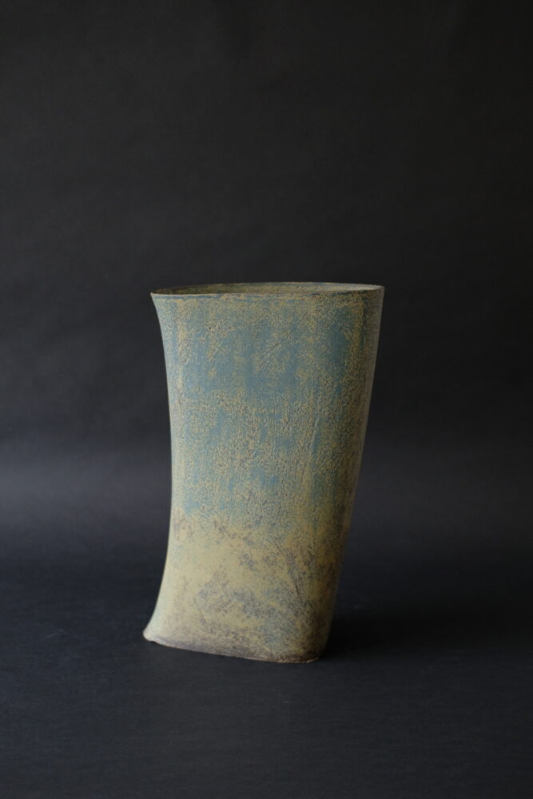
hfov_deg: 25.5
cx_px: 266
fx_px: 1177
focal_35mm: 53
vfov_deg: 37.5
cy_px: 400
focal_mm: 35
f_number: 2
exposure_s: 1/40
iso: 800
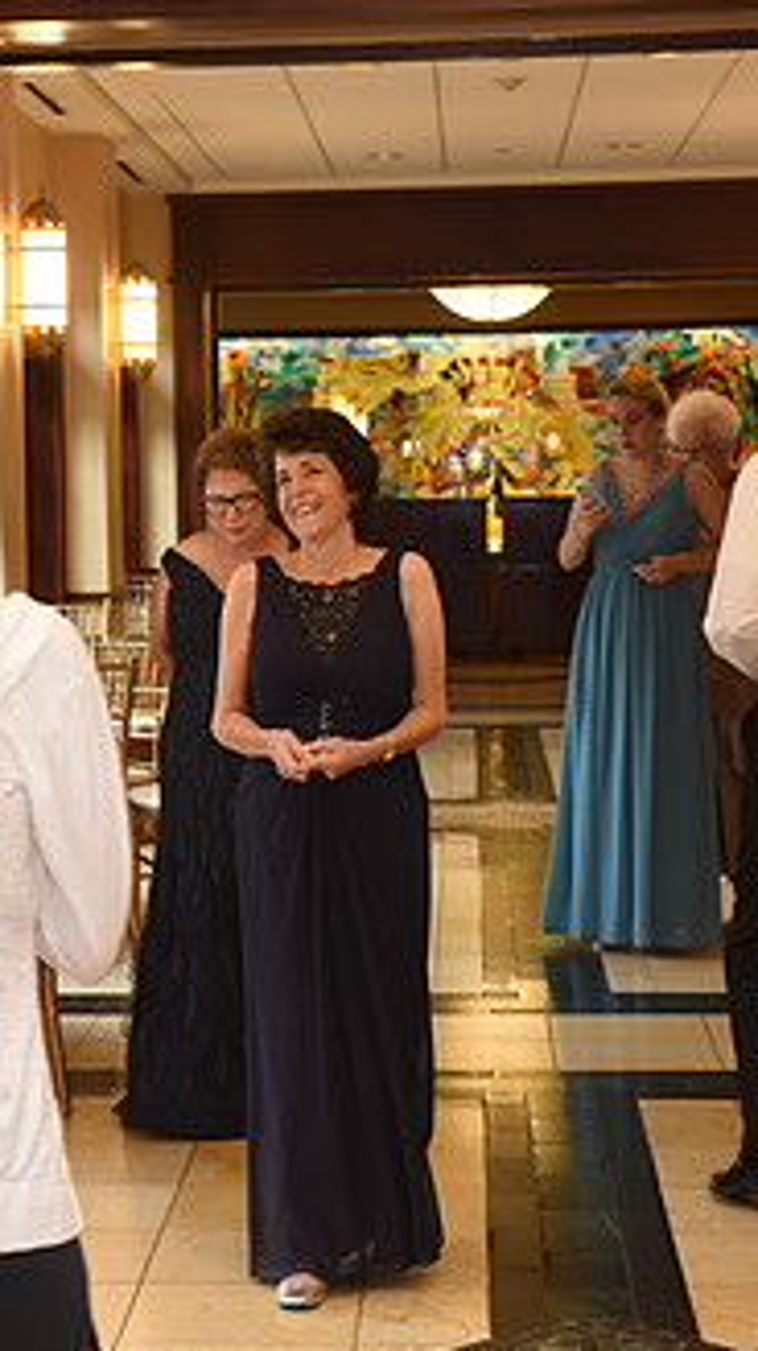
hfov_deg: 13.5
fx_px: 3187
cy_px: 661
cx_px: 206
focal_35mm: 89
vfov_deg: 23.9
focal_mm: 48
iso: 2000
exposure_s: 1/100
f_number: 7.1
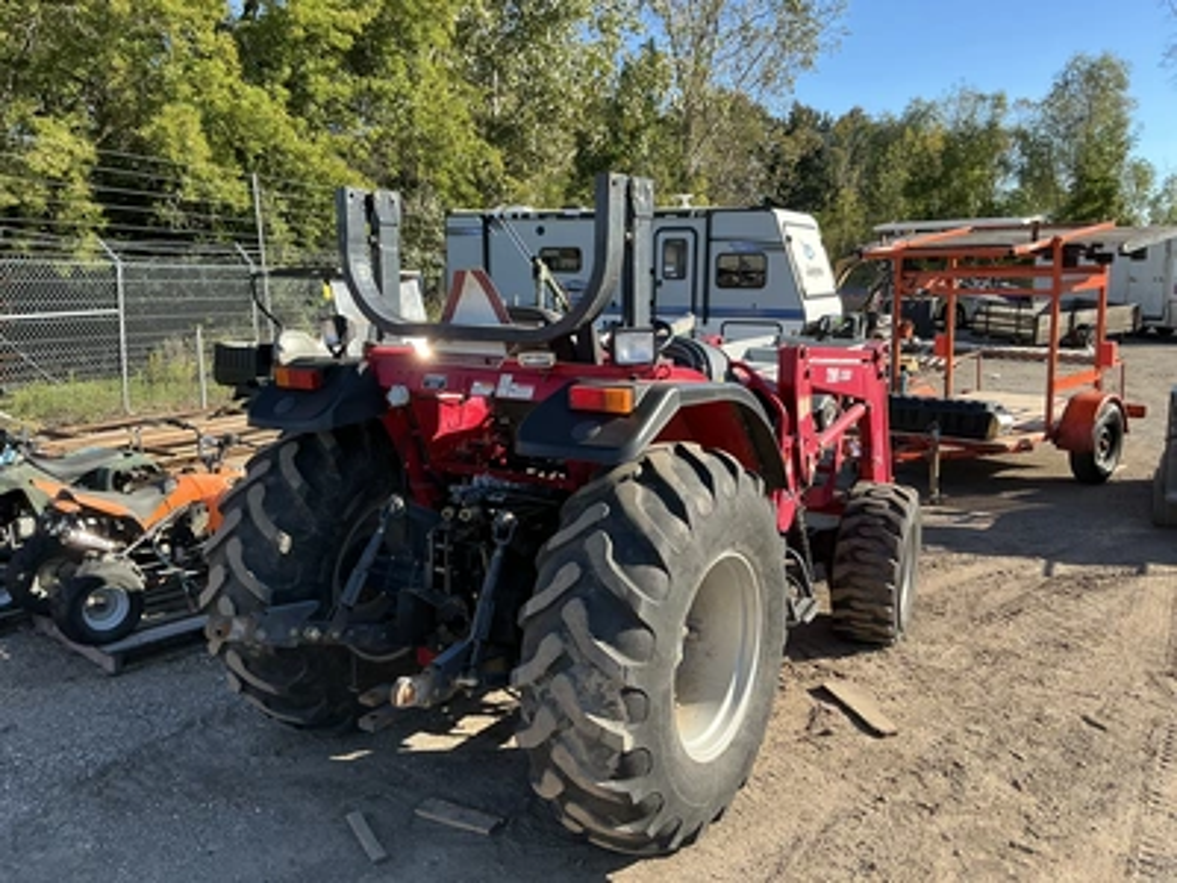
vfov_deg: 49.7
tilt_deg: -8.5
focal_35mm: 28
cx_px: 588
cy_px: 442
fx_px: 952
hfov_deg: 63.4
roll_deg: -0.4
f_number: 1.8
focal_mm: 3
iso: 25
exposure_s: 1/627
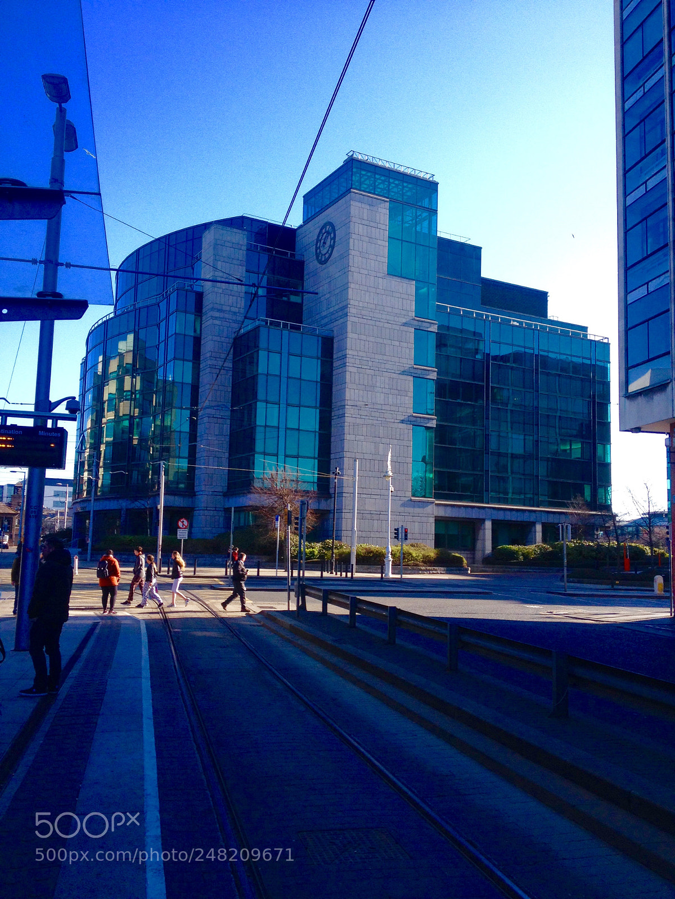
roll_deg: -1.6
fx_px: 910
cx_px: 338
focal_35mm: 35
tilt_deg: +6.3
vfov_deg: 52.6
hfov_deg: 40.7
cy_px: 450
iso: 50
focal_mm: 4.28
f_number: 2.4
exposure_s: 1/717
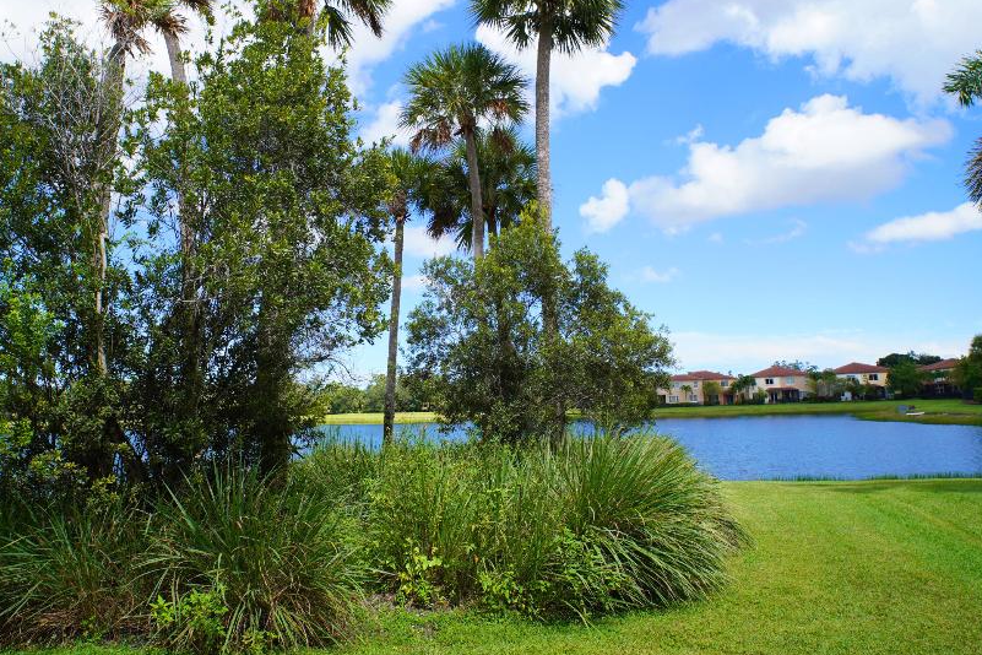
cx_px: 444
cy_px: 287
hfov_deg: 74.2
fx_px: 647
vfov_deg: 53.5
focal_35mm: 24
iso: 100
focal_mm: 11
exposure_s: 1/320
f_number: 6.3
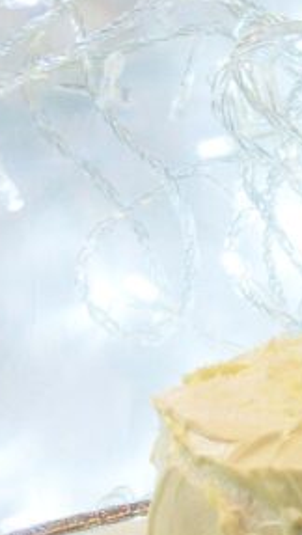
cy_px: 395
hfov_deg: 8.1
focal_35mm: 142
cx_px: 611
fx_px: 2016
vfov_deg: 15.1
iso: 125
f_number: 2.8
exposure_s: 1/60
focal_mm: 9.4
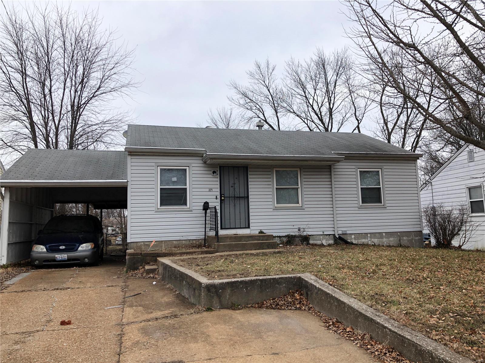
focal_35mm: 28
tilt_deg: +6.9
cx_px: 242
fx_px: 392
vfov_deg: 49.7
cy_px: 182
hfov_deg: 63.4
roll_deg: +1.6
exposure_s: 1/516
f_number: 1.8
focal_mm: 4
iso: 20
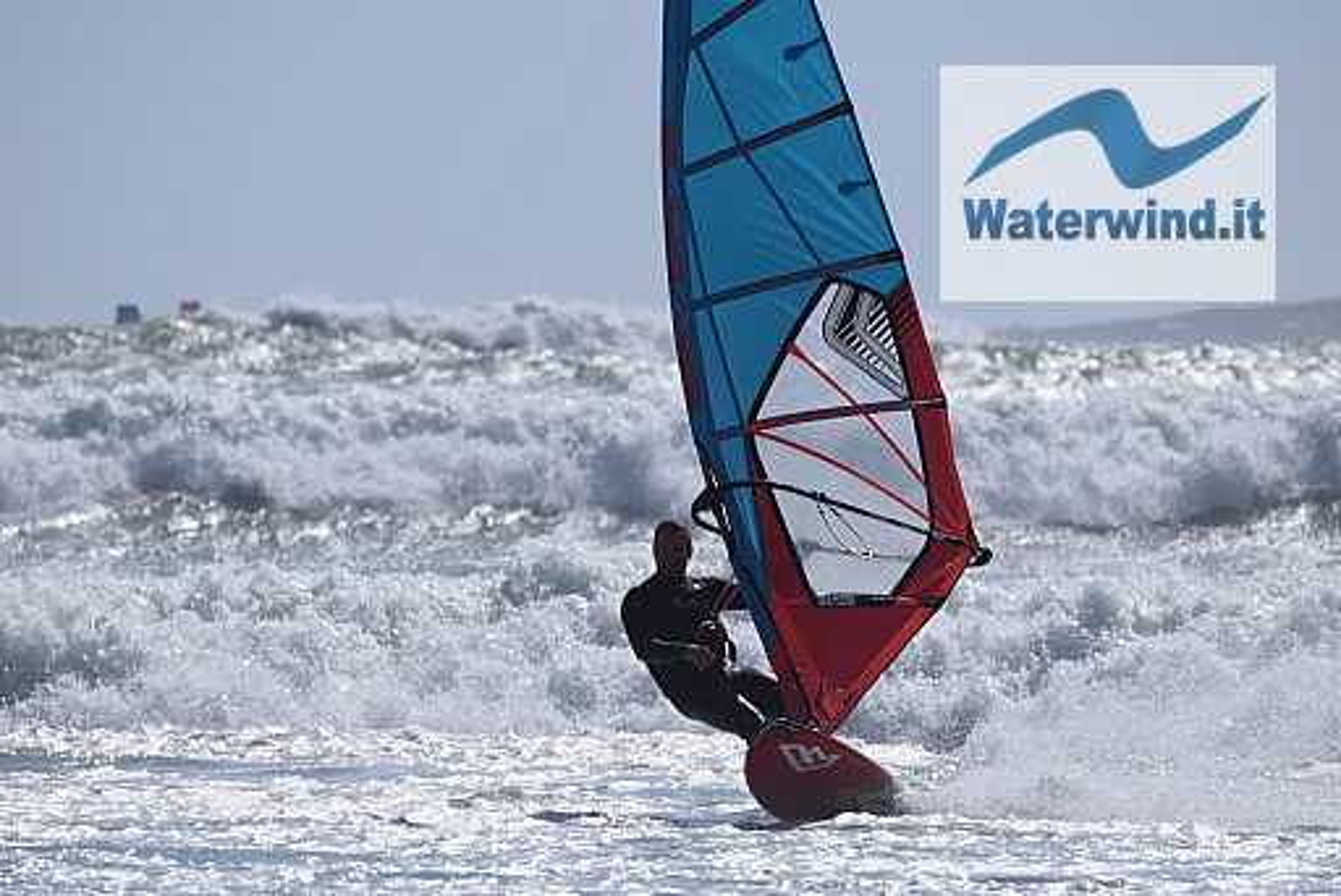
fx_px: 16771
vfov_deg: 3.1
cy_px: 448
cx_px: 670
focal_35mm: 450
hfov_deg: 4.6
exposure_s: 1/800
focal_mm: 300
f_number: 7.1
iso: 200
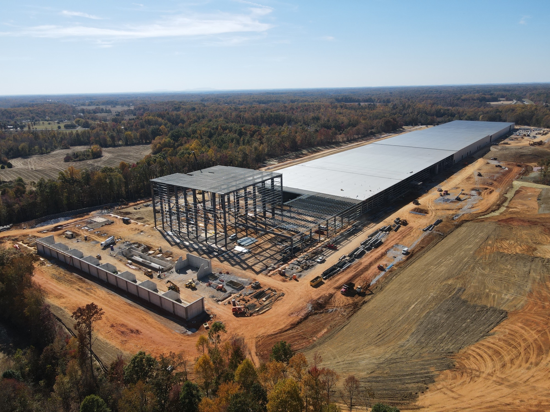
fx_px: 381
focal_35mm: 24
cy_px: 206
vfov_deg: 56.8
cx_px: 275
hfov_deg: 71.6
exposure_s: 1/1000
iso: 110
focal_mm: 4.5
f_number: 2.8
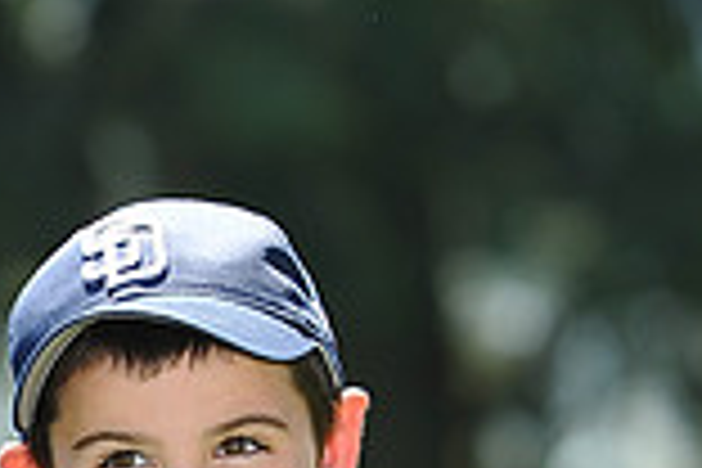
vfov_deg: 2.7
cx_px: -315
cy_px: 788
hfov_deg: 4.1
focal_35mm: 501
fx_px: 9769
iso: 200
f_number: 4.5
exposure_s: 1/500
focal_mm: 135
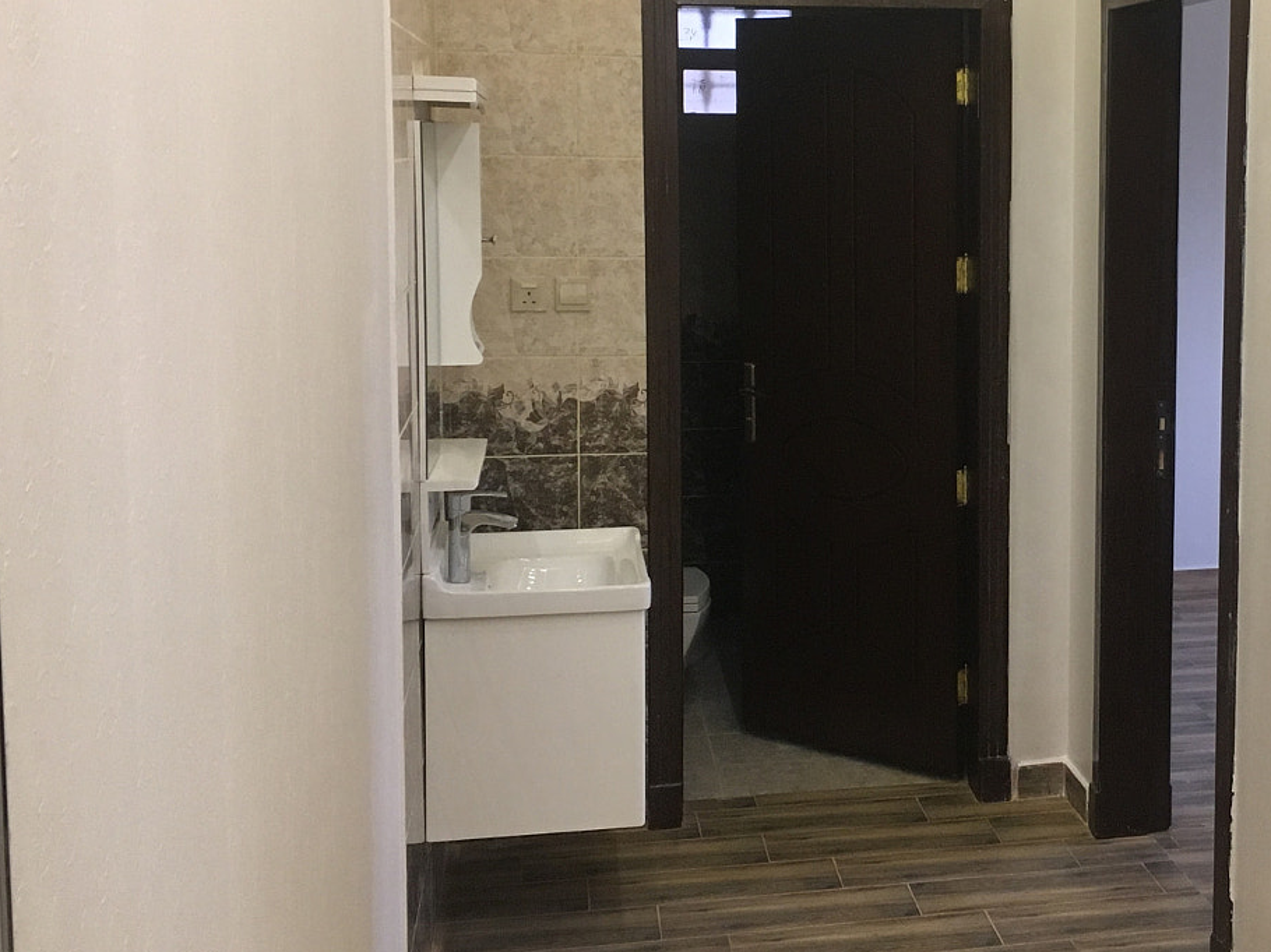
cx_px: 1013
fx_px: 1872
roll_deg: -1.1
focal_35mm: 51
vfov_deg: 28.4
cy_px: 335
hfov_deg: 36.3
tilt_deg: -5.9
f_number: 2.2
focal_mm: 4.15
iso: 100
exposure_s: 1/30
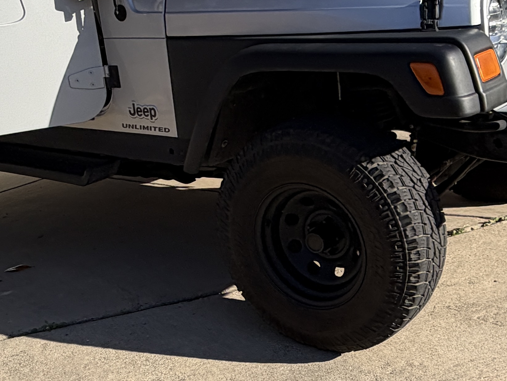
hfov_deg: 38.9
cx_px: 270
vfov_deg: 29.5
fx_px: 718
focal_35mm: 49
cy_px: 256
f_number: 2.2
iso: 20
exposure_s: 1/770
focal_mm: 2.22
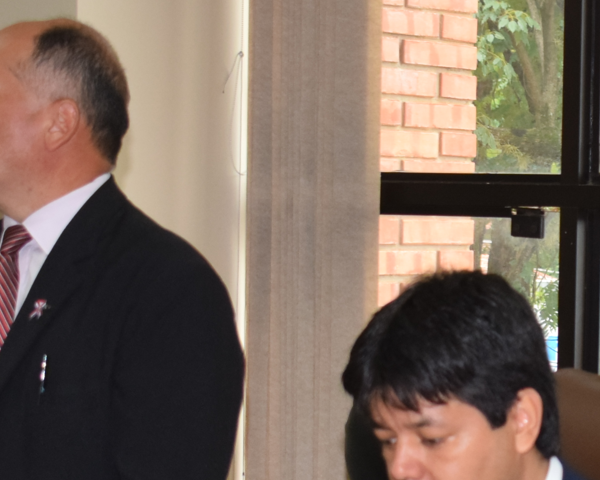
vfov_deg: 9.2
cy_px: 475
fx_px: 2962
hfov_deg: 11.4
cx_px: 654
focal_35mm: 167
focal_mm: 31
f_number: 5
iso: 800
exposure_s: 1/100
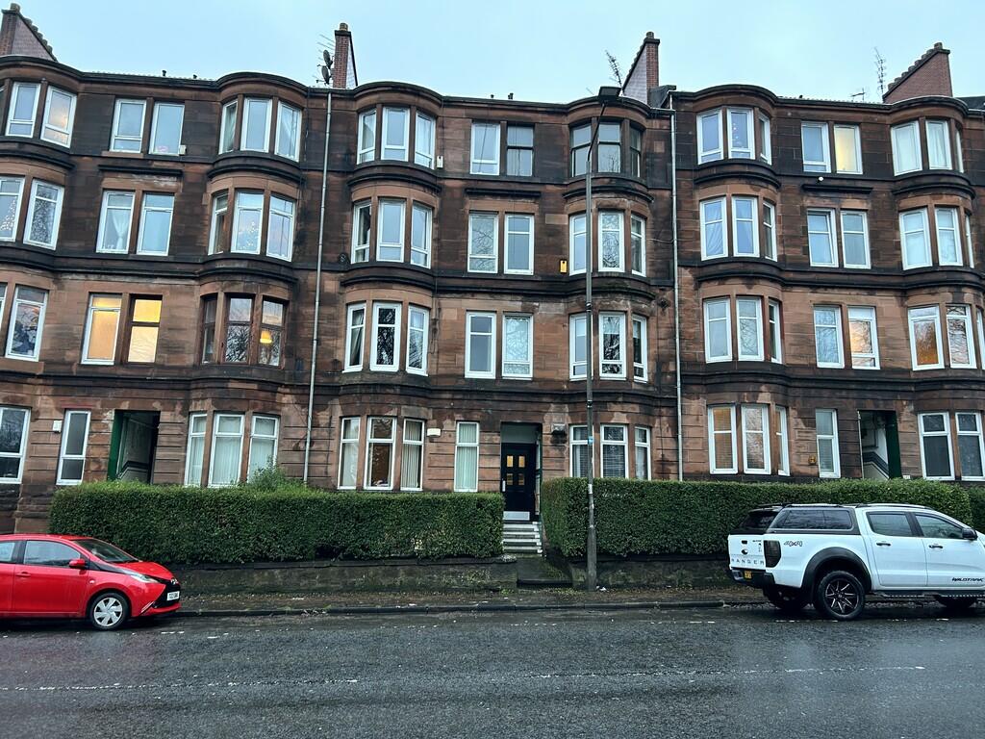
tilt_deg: +12.8
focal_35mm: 26
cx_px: 492
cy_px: 370
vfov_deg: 53.1
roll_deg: -1.0
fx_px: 740
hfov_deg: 67.3
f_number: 1.5
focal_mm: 5.7
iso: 160
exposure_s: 1/50
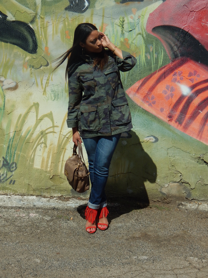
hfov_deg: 19.6
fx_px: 601
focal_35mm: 75
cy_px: 139
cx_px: 104
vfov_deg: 26.0
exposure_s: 1/500
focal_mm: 13.5
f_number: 8.4
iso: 125
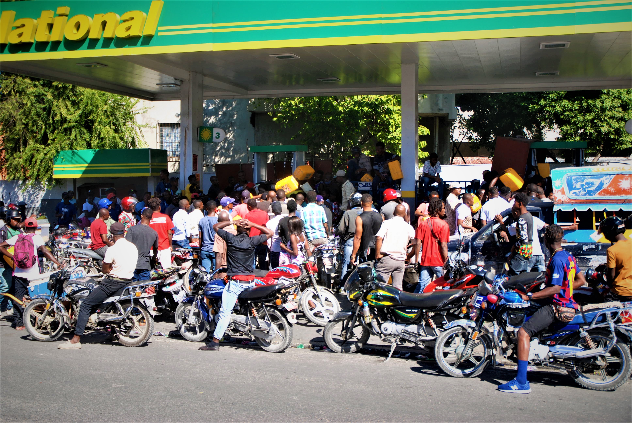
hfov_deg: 47.9
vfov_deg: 33.1
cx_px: 316
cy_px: 212
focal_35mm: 40
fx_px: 712
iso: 100
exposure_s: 1/320
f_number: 13
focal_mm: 27
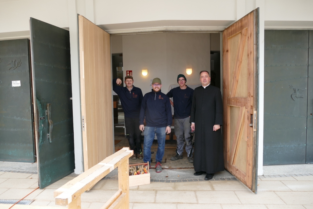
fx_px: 217
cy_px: 104
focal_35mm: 25
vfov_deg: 51.3
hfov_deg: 71.5
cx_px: 156
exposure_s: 1/100
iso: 125
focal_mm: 9.12
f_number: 2.8
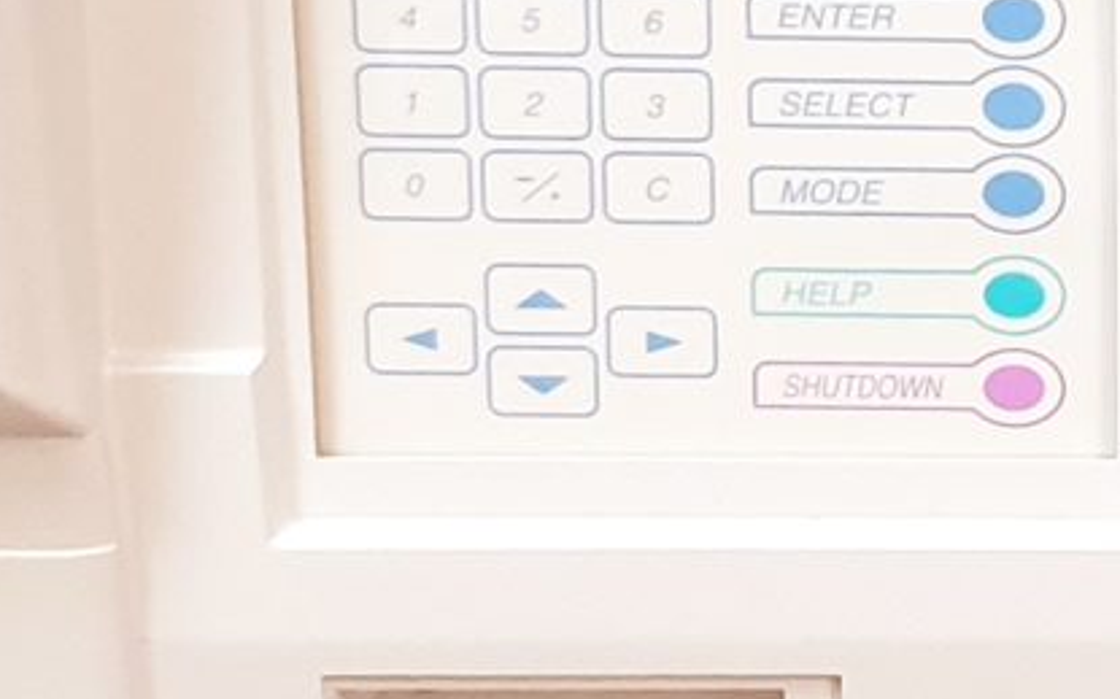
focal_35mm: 170
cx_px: 1403
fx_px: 5187
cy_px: 202
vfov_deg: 7.7
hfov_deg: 12.0
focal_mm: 4.3
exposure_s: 1/50
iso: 320
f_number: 2.4
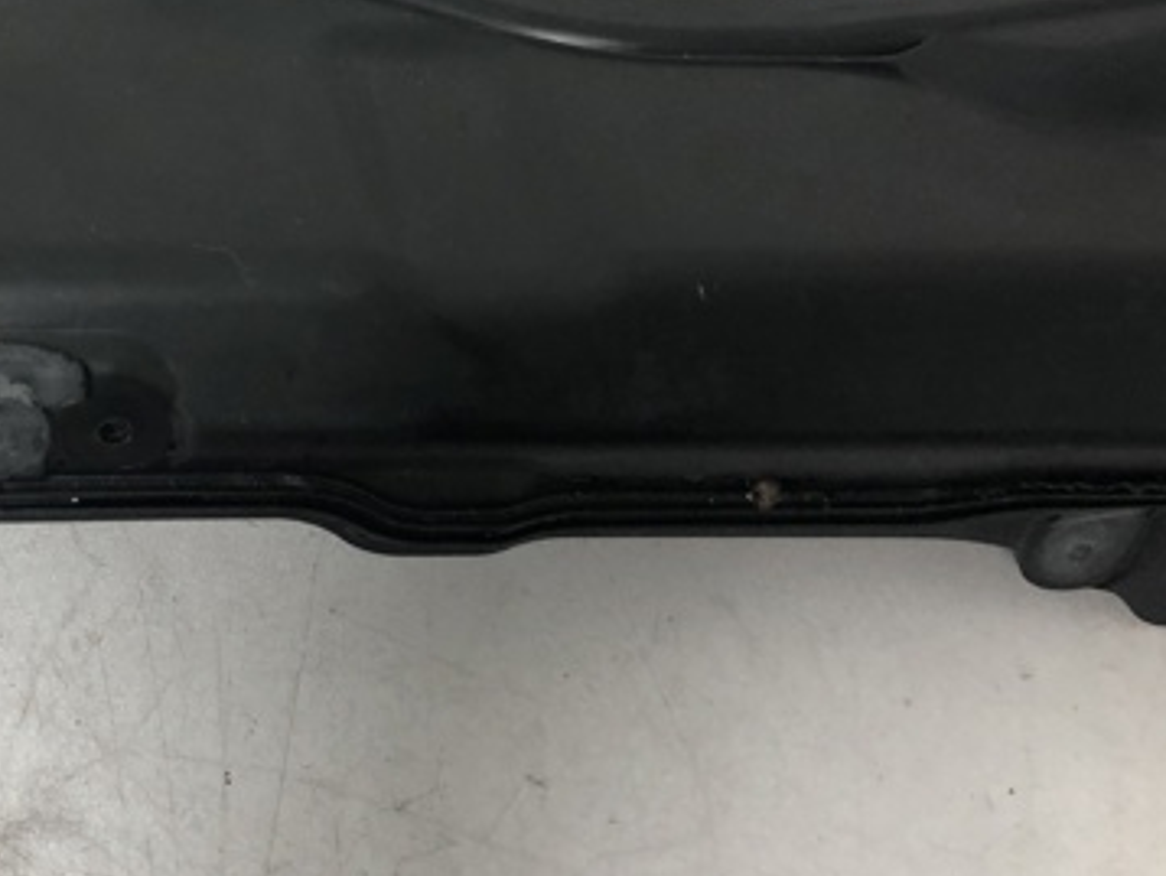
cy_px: 163
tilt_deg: -63.4
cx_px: 192
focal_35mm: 50
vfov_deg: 28.5
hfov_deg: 36.5
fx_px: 1685
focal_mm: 4
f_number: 1.8
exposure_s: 1/20
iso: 40
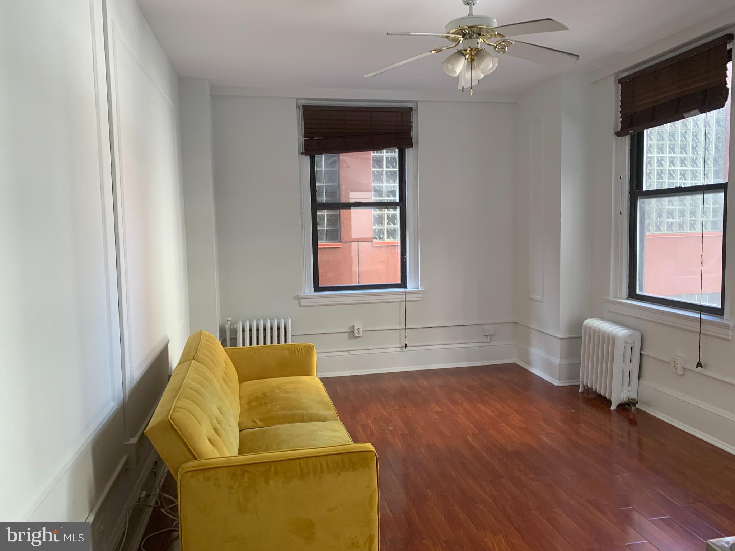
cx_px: 368
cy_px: 276
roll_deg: +1.2
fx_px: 552
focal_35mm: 26
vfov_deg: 53.1
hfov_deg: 67.3
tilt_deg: -3.7
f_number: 1.8
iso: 100
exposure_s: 1/63
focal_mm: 4.25
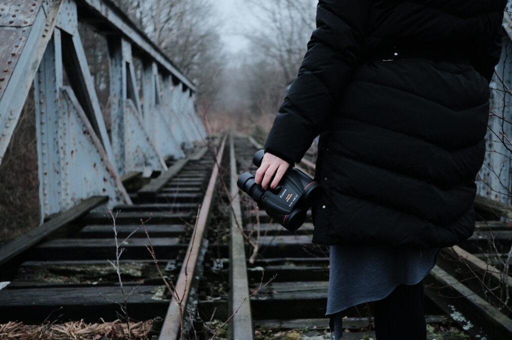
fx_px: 497
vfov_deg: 37.8
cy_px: 170
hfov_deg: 54.5
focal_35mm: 35
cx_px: 256
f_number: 2
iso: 800
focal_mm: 23
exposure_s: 1/110
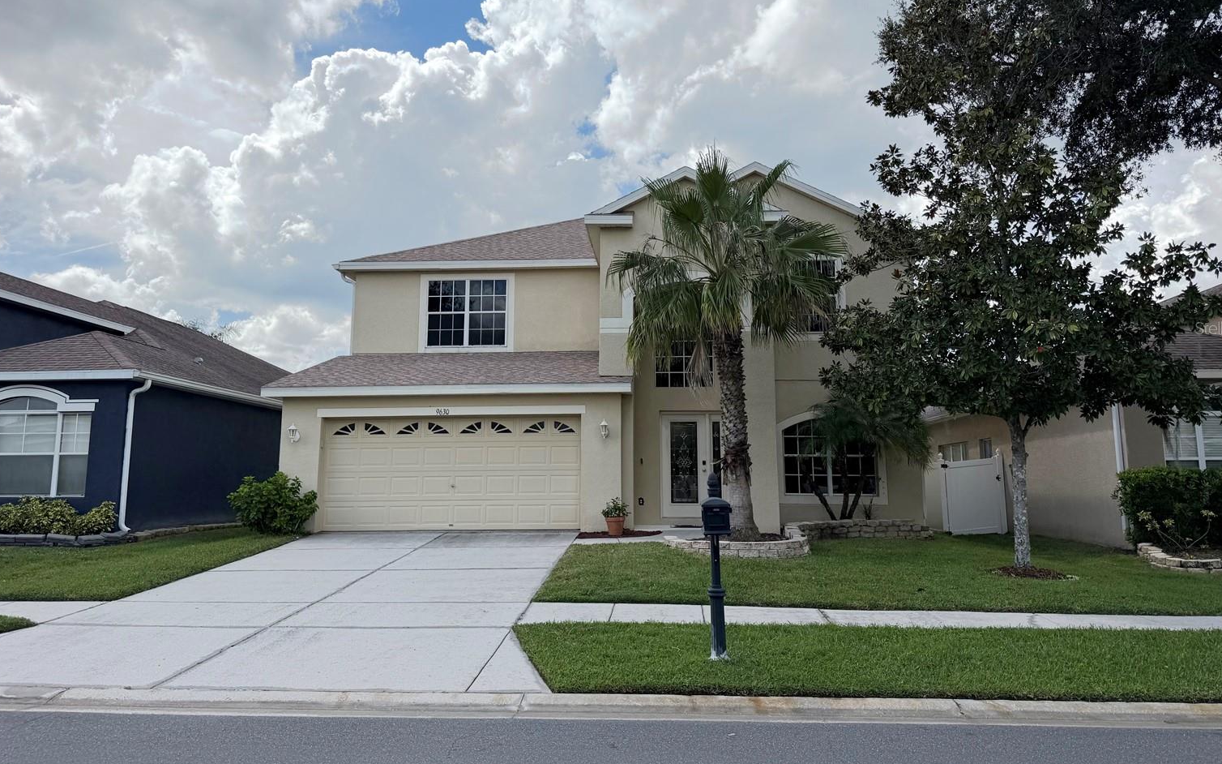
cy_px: 328
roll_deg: +0.3
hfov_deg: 68.4
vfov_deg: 45.9
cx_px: 623
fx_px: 899
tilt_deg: +9.8
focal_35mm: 27
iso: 80
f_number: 1.78
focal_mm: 6.76
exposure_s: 1/8130
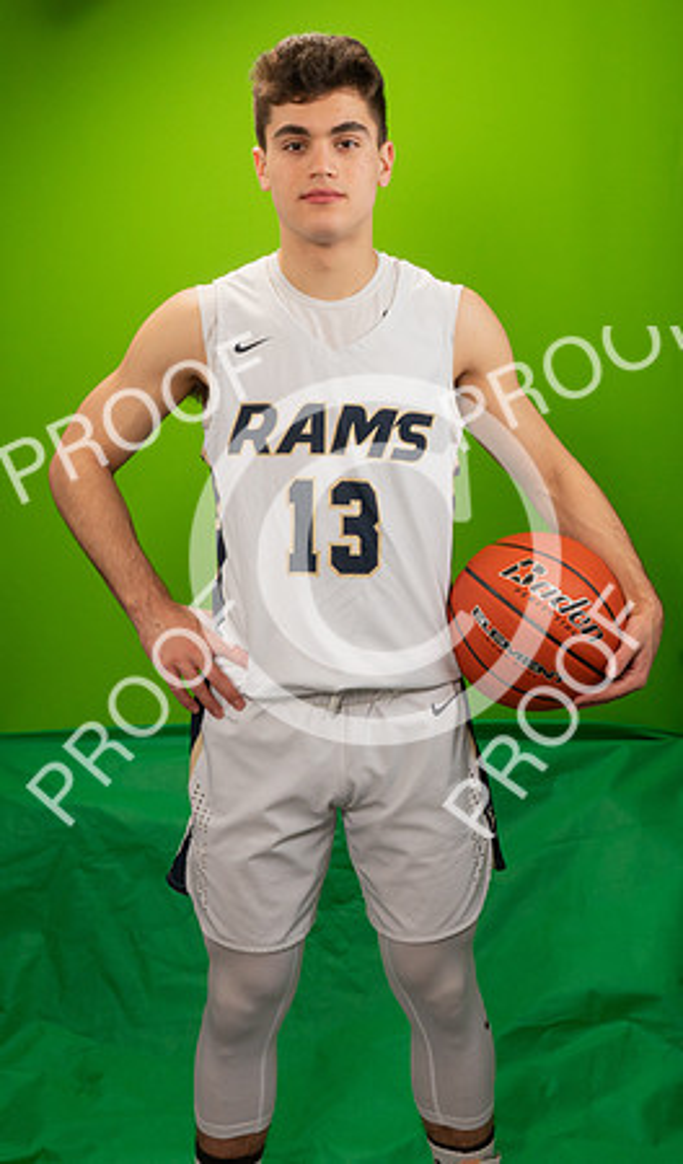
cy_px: 463
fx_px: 1462
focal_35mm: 47
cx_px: 407
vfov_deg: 43.2
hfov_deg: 26.3
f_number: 20
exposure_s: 1/60
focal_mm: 24
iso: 800
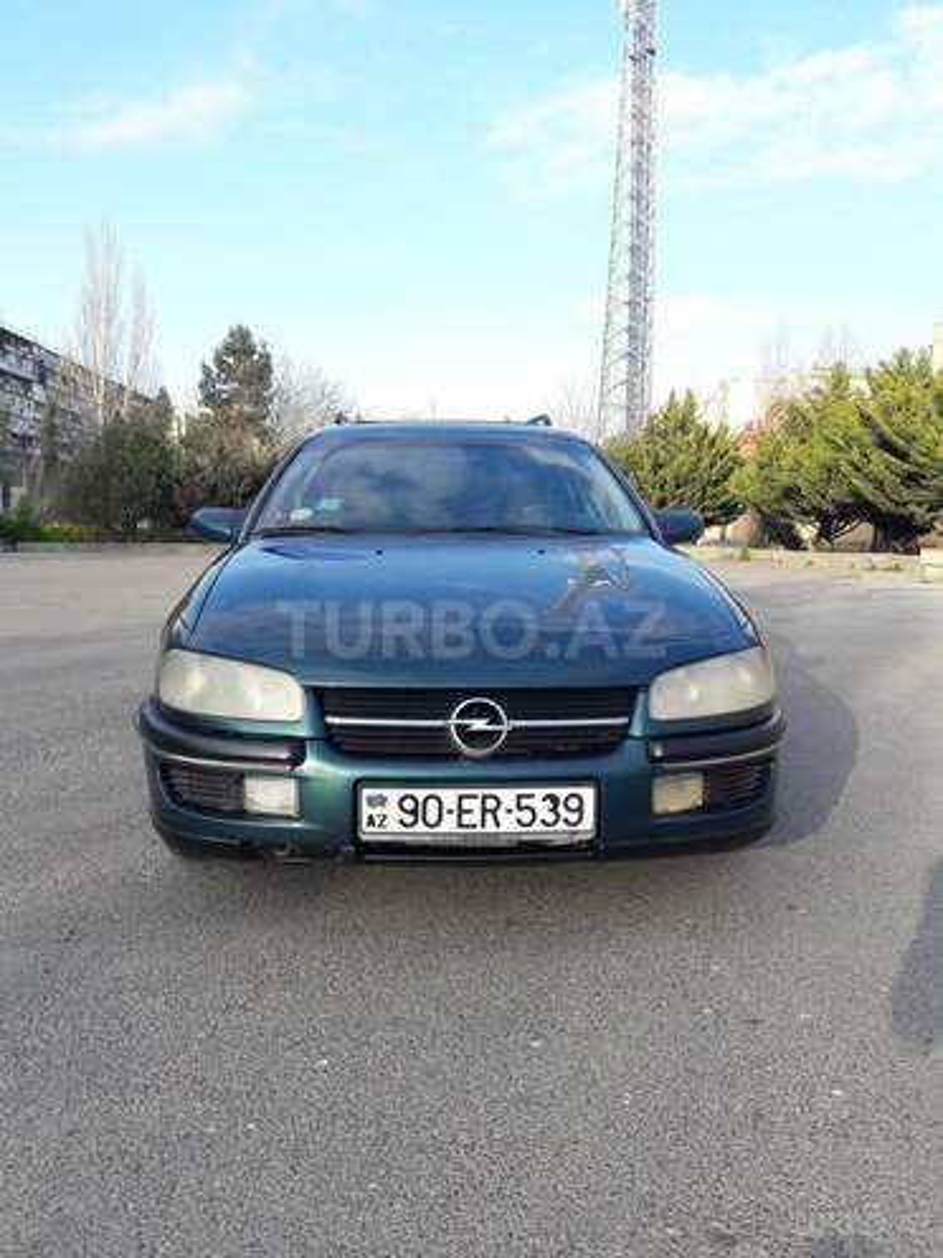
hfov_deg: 49.7
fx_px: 1017
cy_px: 629
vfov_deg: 63.4
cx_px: 472
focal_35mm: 28
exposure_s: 1/421
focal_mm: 3.7
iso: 40
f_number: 1.9
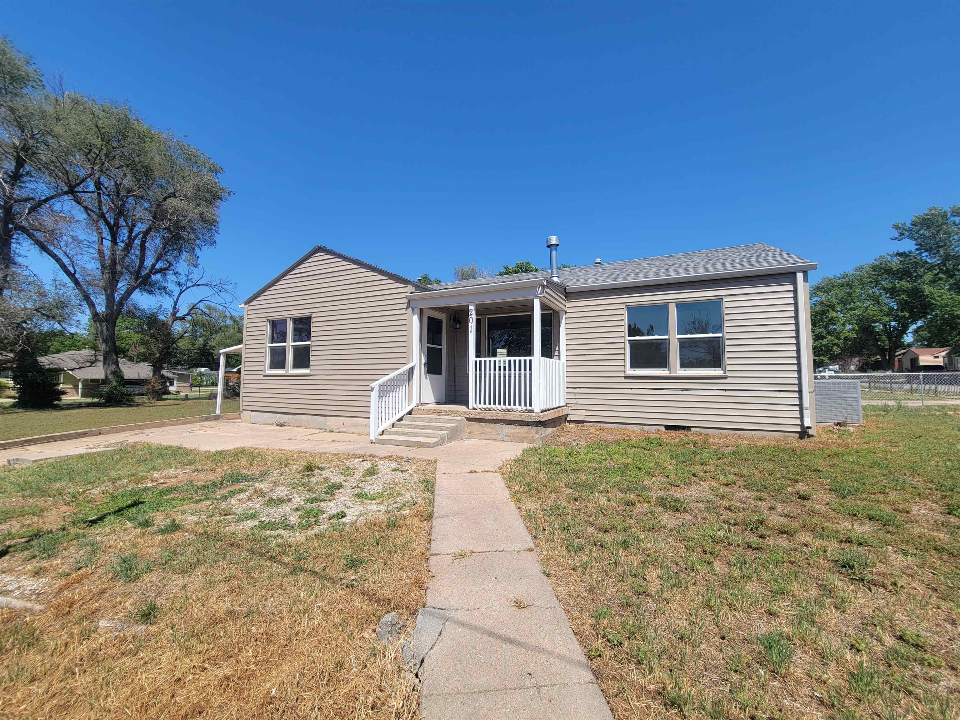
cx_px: 480
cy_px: 360
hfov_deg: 106.2
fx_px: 361
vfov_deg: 89.9
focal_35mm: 13
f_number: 2.2
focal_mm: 2.2
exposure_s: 1/1606
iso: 50
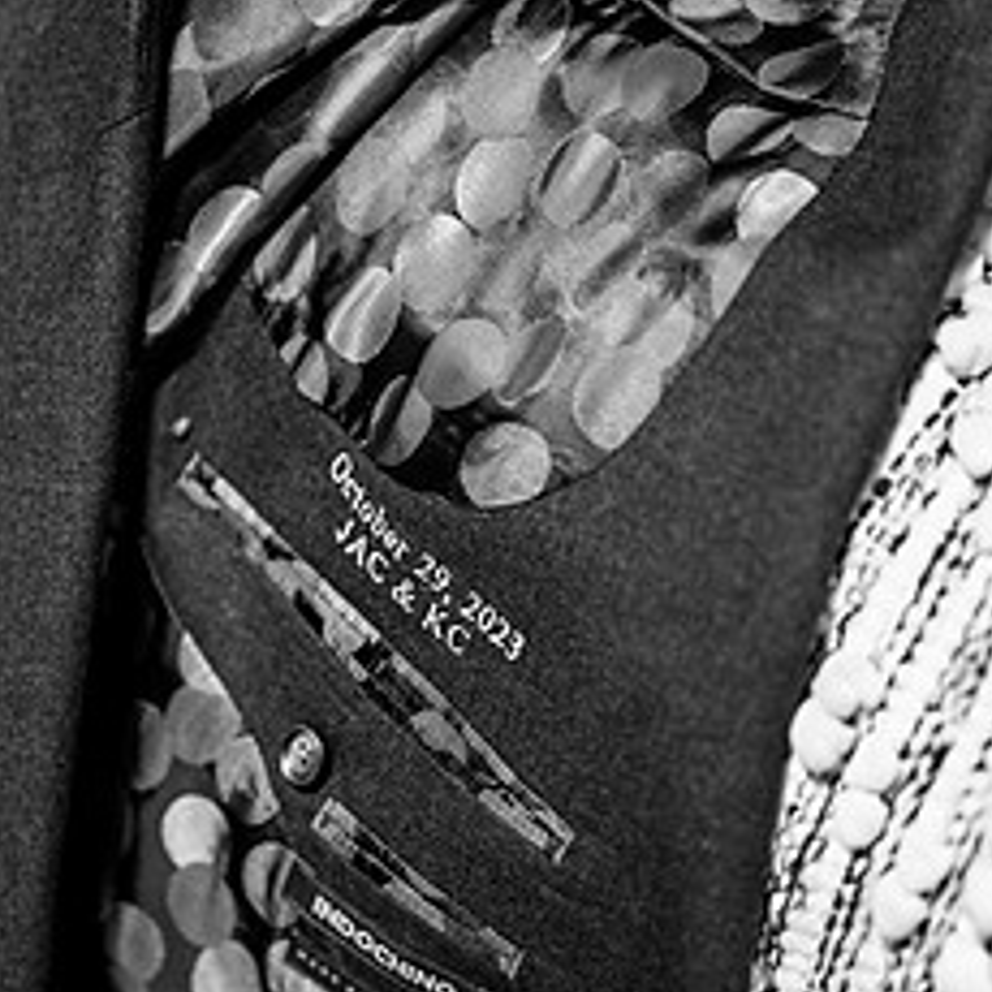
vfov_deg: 20.9
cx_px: 399
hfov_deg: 20.9
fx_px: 2691
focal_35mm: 83
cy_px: 518
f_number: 1.8
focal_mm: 50
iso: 1400
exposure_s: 1/125
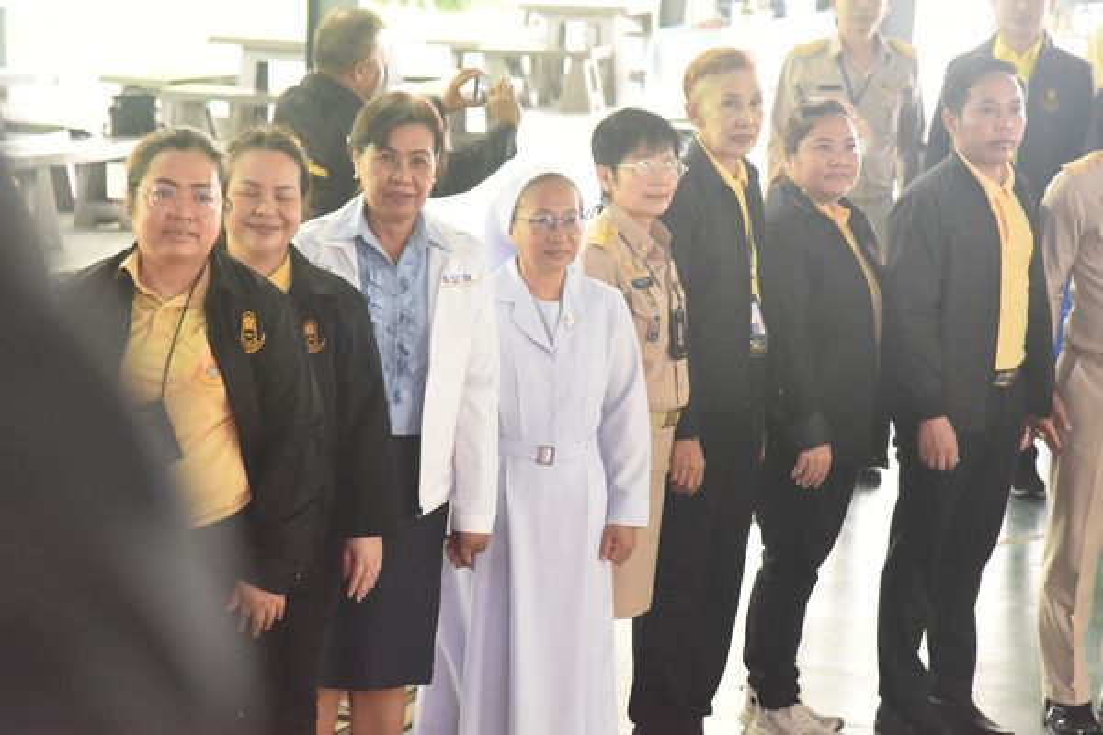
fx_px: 3676
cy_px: 368
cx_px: 552
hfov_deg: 17.1
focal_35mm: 120
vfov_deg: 11.4
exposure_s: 1/125
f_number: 4
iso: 12800
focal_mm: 120
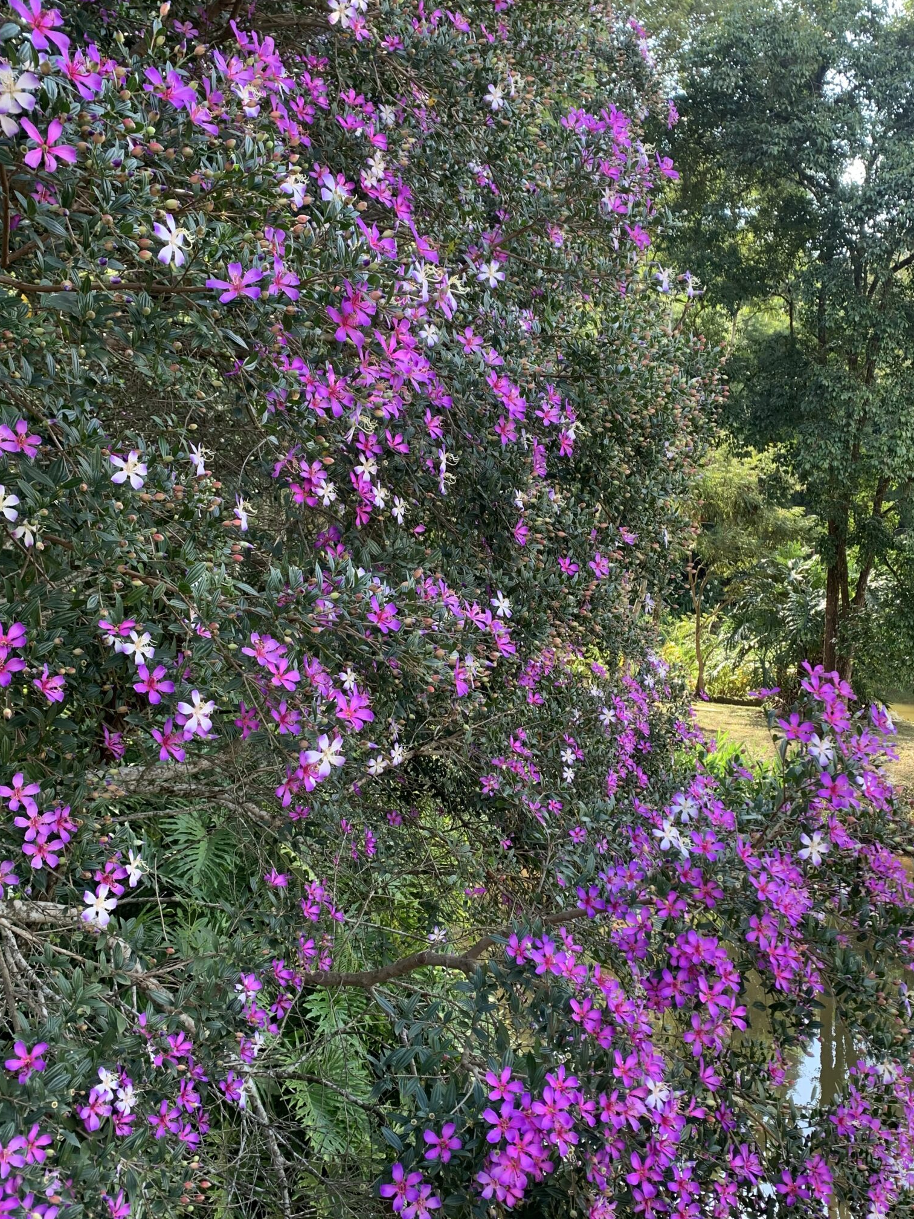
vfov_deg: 55.3
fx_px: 1162
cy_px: 624
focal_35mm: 33
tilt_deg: -1.1
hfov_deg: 42.8
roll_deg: -0.7
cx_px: 543
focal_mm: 4.25
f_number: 1.8
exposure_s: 1/122
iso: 32
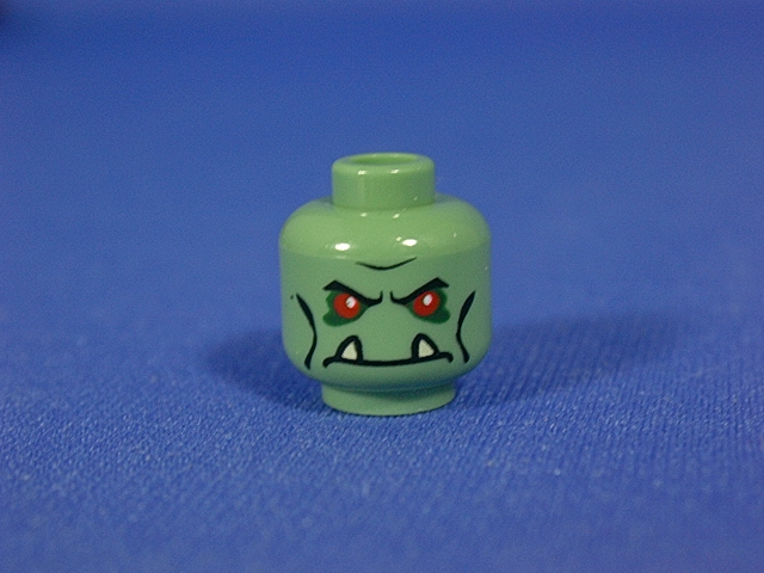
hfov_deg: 26.0
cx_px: 382
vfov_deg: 19.6
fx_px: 1655
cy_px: 286
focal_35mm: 75
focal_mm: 11.3
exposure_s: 1/8.7
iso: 70
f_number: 3.8
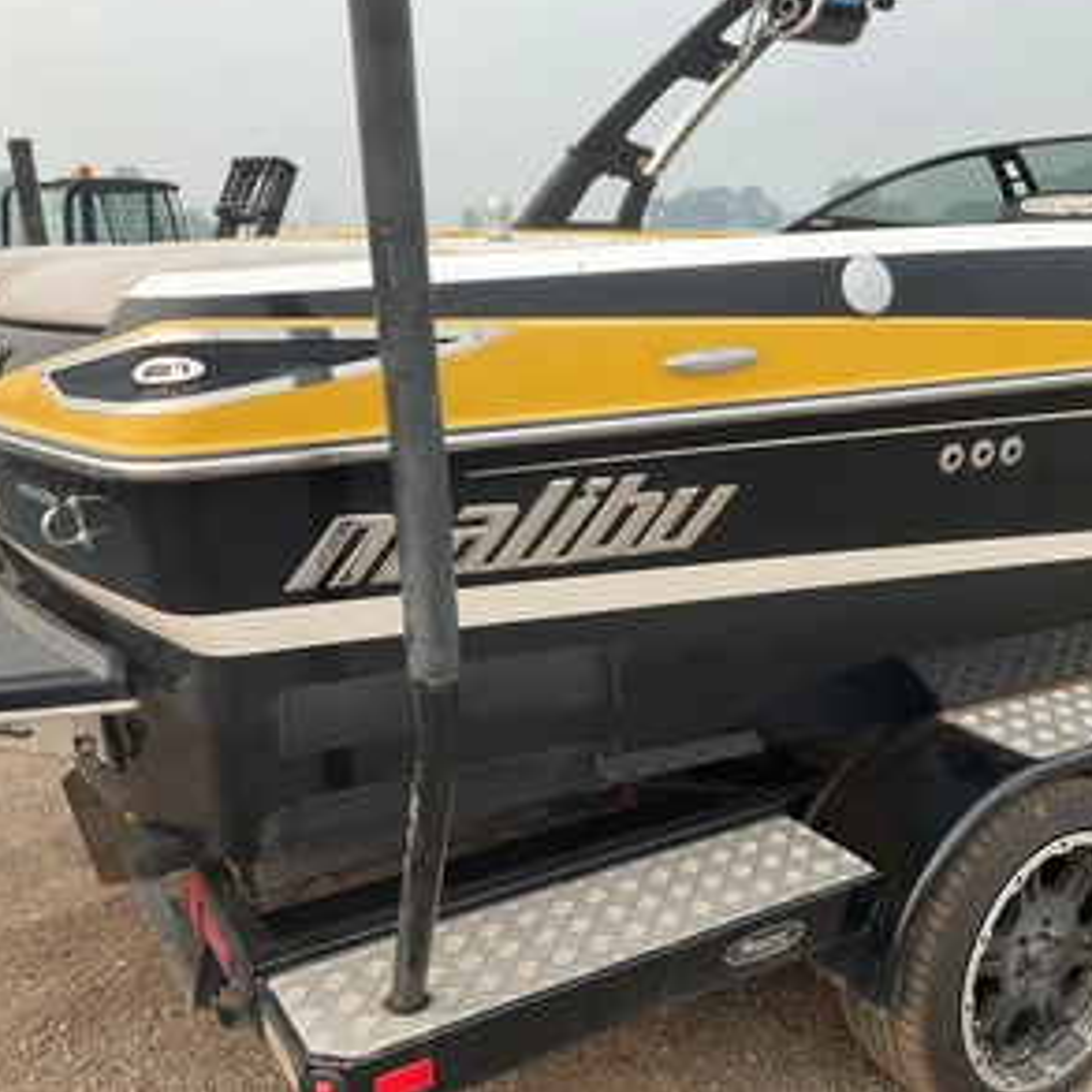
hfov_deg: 47.1
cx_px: 607
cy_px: 537
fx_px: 1249
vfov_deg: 47.2
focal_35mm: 35
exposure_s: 1/353
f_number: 1.8
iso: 25
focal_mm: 3
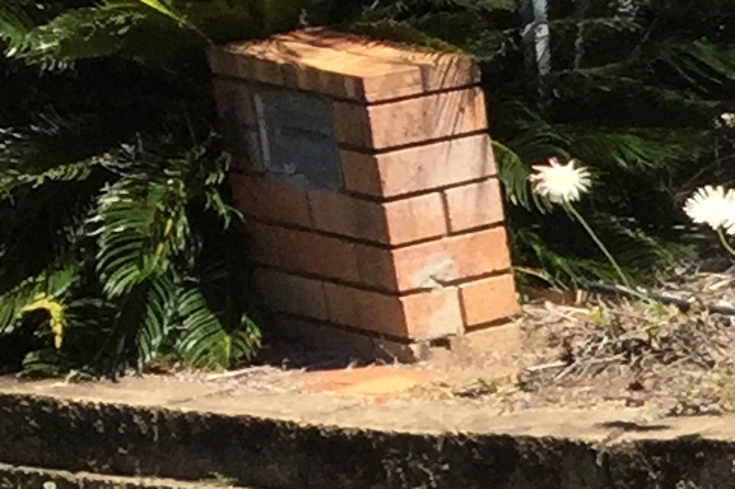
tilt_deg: -14.7
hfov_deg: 8.1
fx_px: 4143
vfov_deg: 6.6
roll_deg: -4.1
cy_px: 863
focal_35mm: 203
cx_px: 2434
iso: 32
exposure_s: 1/1412
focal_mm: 4.15
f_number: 2.2
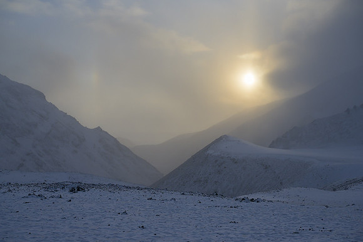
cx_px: 182
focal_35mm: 38
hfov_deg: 50.7
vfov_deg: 35.0
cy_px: 121
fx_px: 383
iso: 320
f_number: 7.1
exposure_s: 1/2500
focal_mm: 38
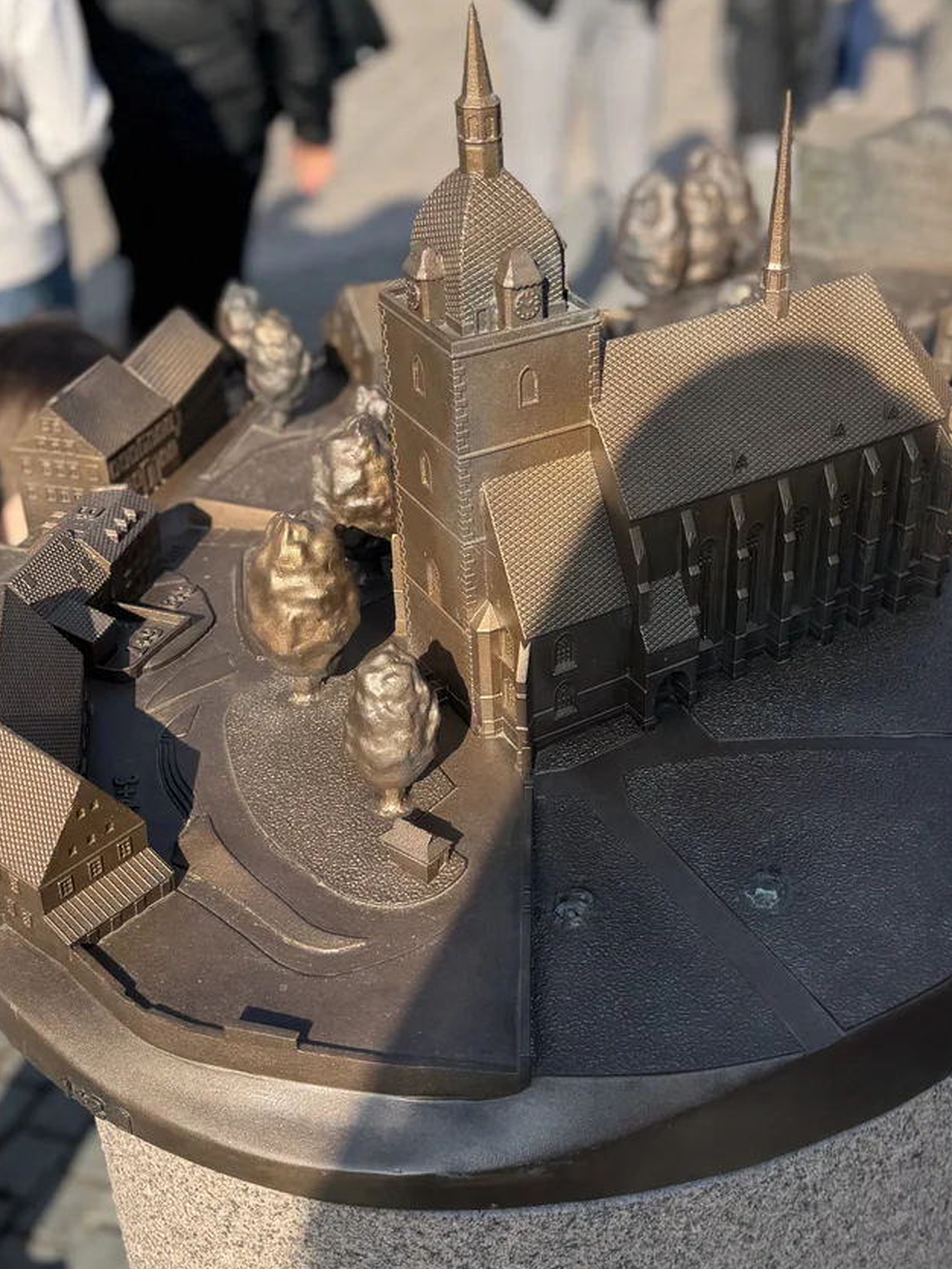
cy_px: 609
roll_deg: -1.5
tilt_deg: -31.8
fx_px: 1539
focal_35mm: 42
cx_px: 633
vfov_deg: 44.8
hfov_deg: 34.1
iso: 80
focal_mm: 6.76
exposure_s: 1/2959
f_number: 1.78
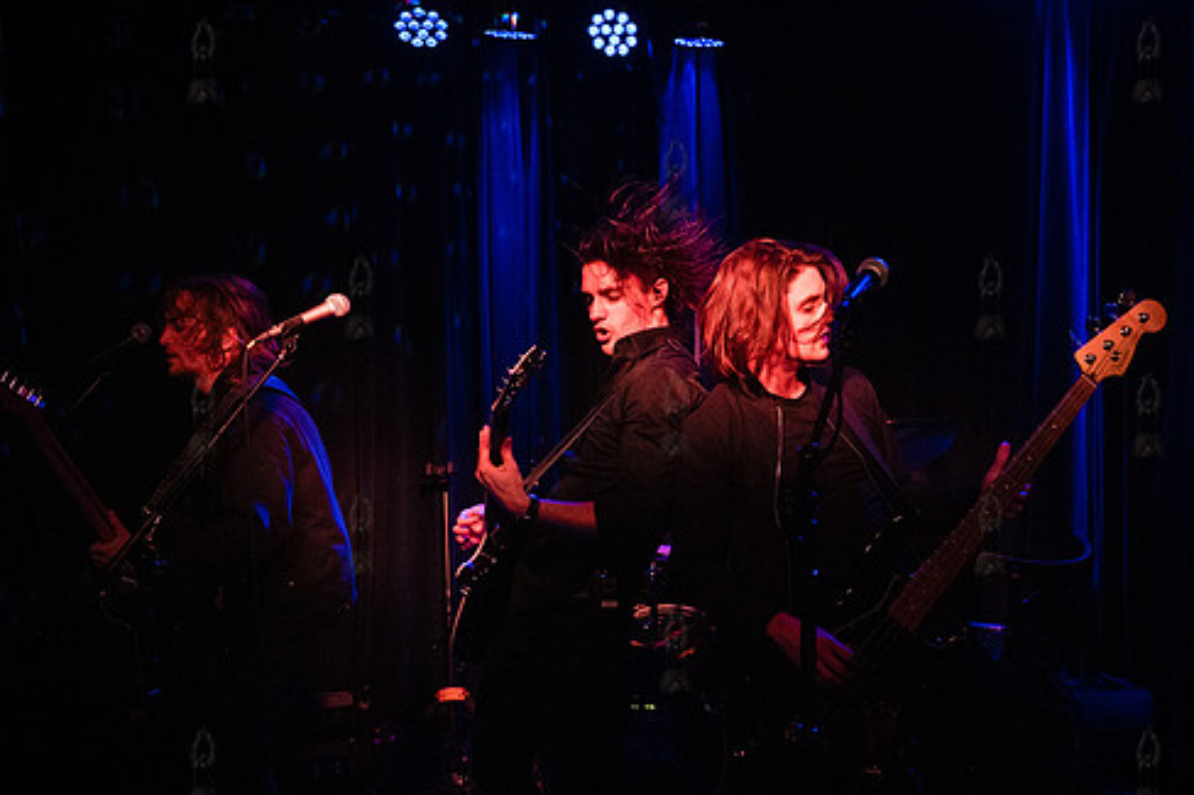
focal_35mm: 38
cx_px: 673
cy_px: 413
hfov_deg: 50.6
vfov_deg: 35.0
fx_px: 1260
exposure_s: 1/400
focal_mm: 32
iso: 12800
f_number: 3.5
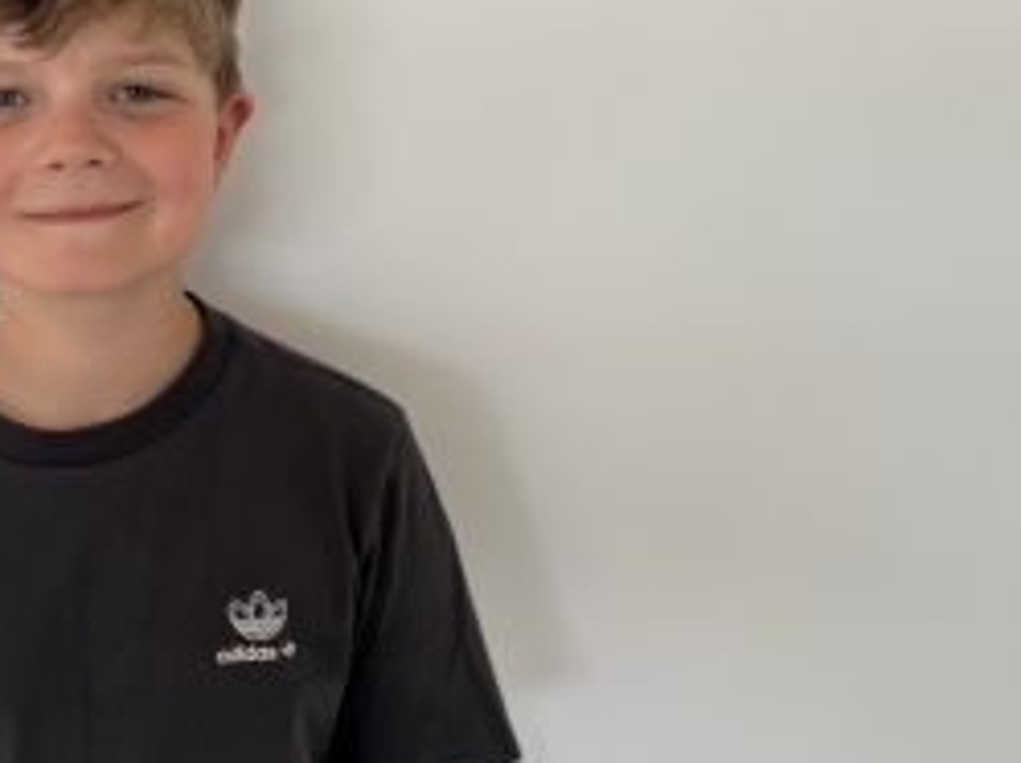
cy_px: 326
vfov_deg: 30.8
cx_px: 160
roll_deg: -1.4
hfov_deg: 38.5
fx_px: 1384
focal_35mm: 47
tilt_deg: -15.7
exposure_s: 1/121
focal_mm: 5.7
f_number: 1.5
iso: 32
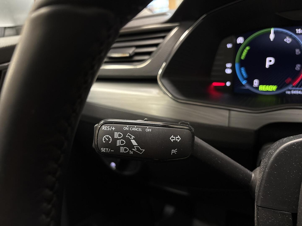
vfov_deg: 53.1
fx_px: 227
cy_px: 113
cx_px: 151
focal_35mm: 26
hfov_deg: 67.3
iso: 640
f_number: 1.6
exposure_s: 1/28
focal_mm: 5.96
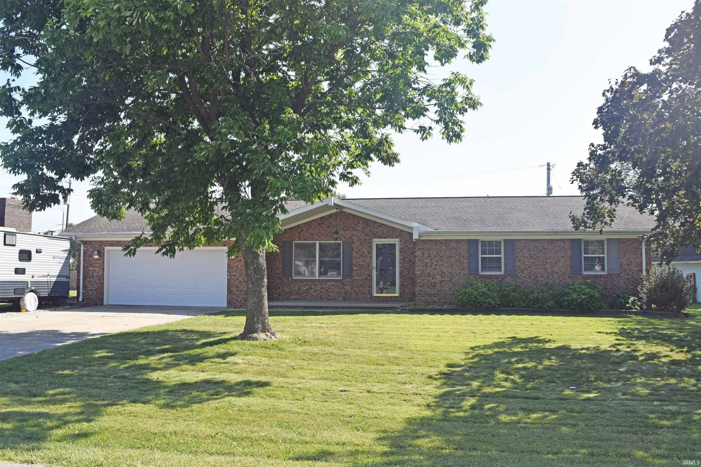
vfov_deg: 41.7
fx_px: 613
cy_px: 234
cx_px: 350
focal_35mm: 32
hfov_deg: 59.5
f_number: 8
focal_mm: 21
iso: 100
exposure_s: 1/200
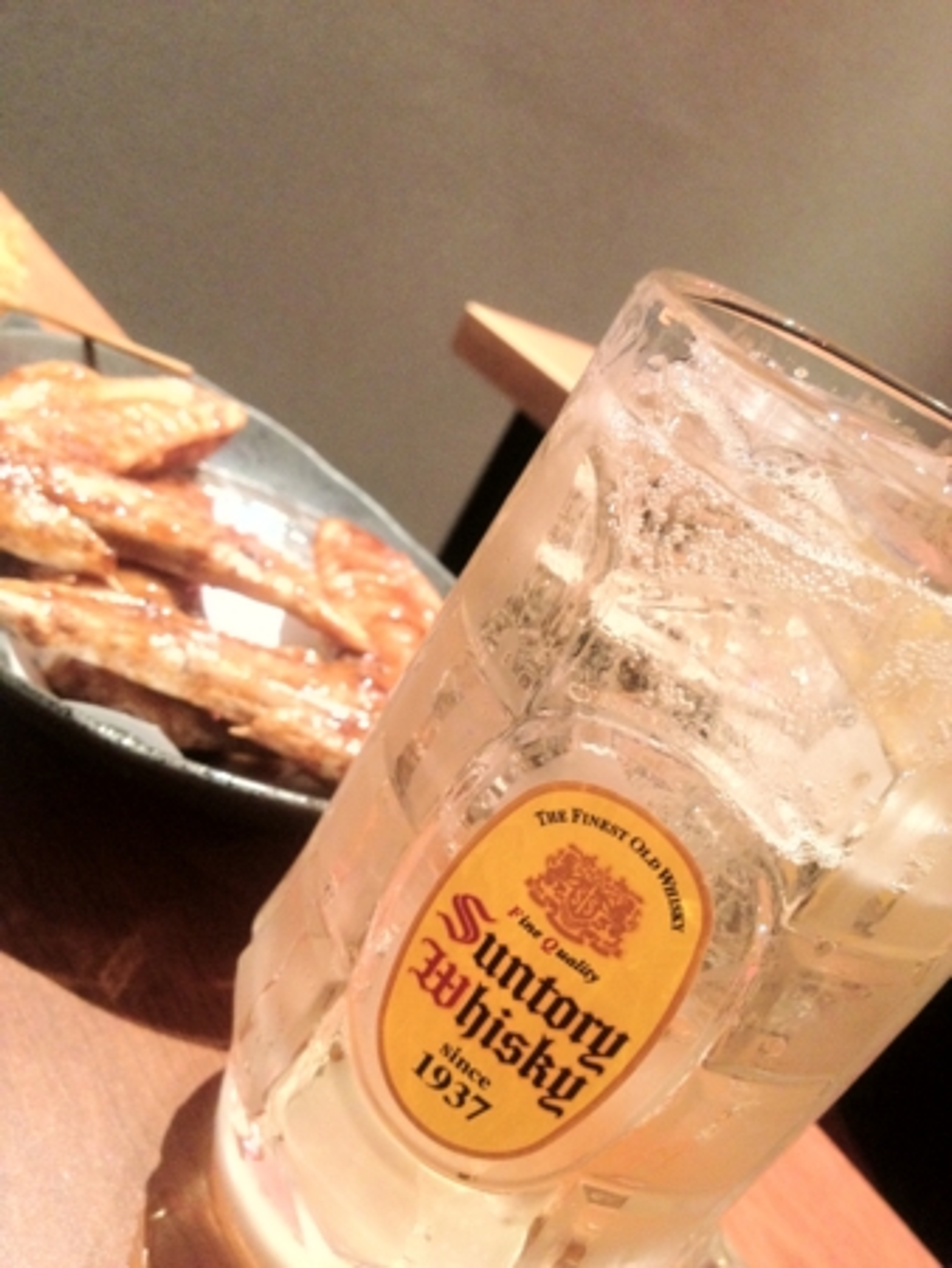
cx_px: 476
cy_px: 634
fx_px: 1282
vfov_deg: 52.6
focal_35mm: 35
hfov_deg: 40.7
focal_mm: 4.28
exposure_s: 1/20
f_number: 2.4
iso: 320
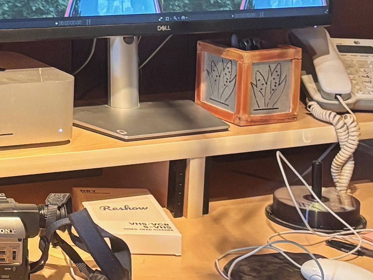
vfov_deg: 11.2
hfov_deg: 14.2
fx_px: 1379
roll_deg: -0.7
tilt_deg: -3.8
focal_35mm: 128
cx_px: -215
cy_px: -124
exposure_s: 1/40
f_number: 1.6
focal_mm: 5.96
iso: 500
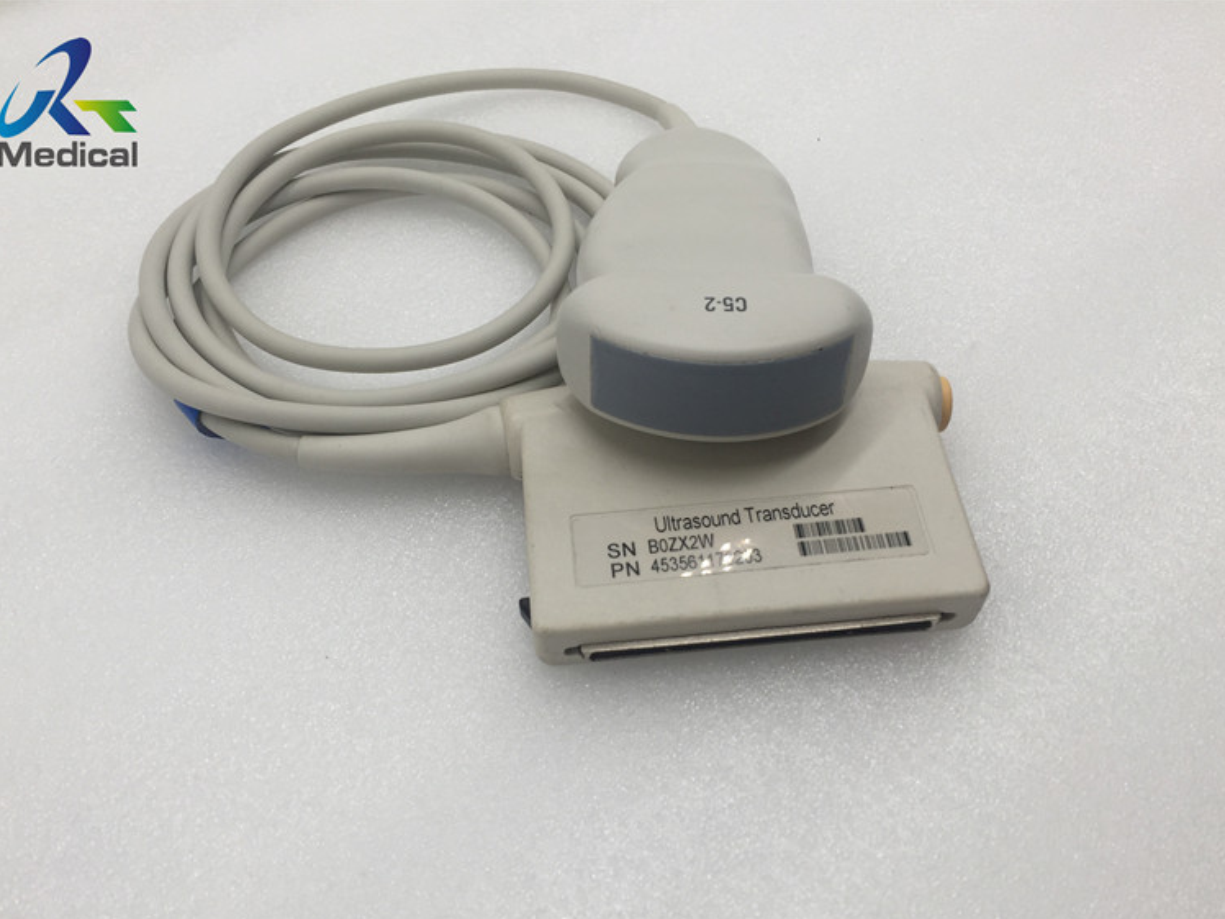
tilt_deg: -52.0
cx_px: 614
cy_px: 488
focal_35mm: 31
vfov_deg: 45.4
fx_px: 1097
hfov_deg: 58.4
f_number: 2.2
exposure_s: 1/494
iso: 32
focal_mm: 4.15
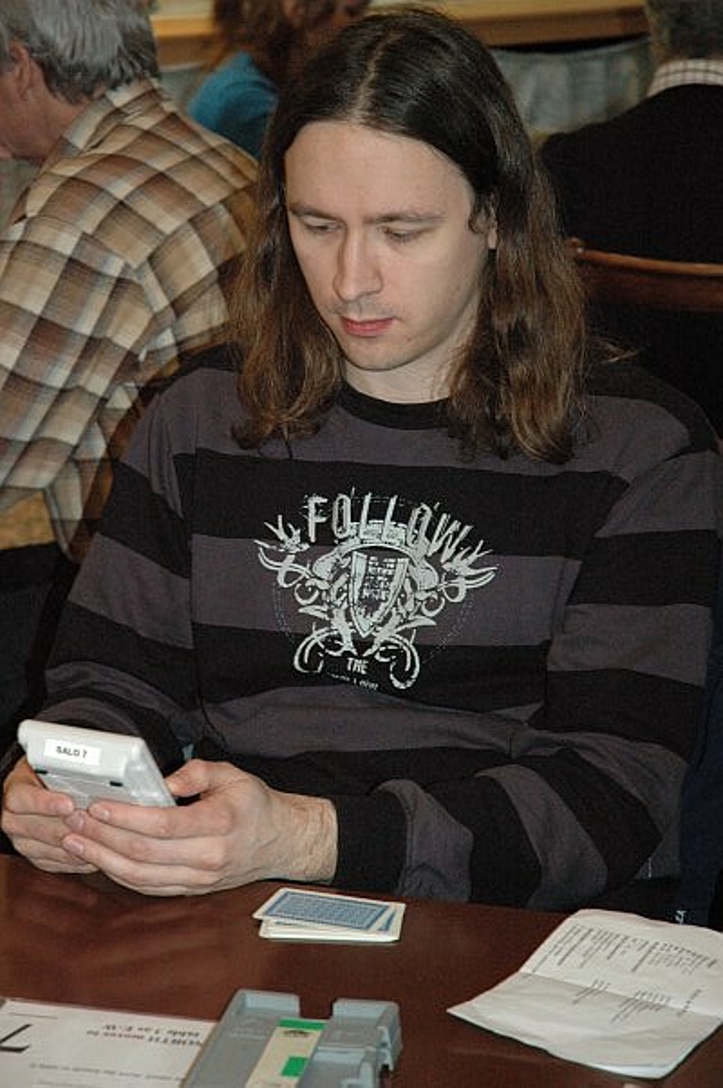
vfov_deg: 20.9
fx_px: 2944
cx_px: 362
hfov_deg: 14.0
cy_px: 544
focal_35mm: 98
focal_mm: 65
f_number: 5
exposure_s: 1/60
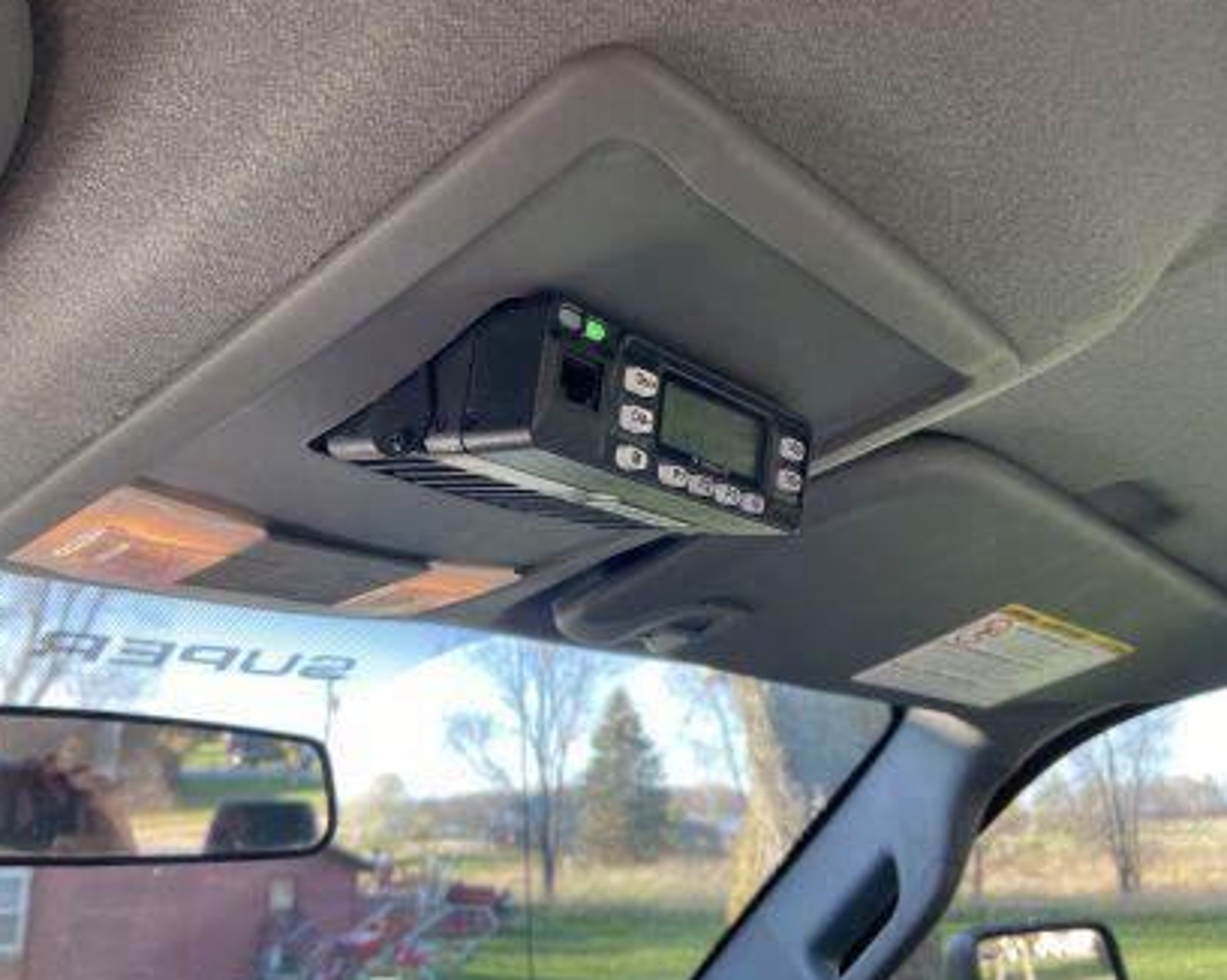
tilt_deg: +18.3
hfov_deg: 62.2
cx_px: 565
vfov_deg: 51.5
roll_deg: +1.4
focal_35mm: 28
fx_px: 1016
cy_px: 487
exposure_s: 1/122
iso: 40
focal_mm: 4.25
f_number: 1.8
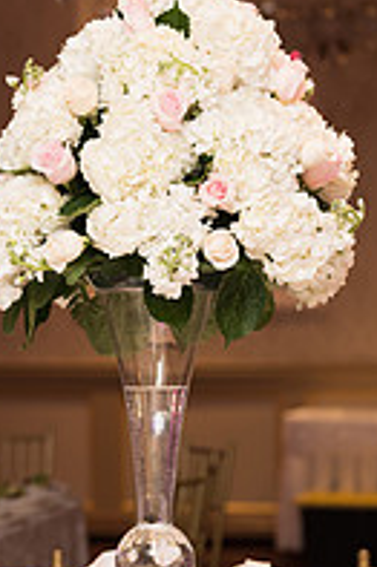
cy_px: 357
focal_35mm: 160
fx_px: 2518
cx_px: 135
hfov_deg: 8.6
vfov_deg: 12.8
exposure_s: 1/125
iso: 560
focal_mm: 70
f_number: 2.8
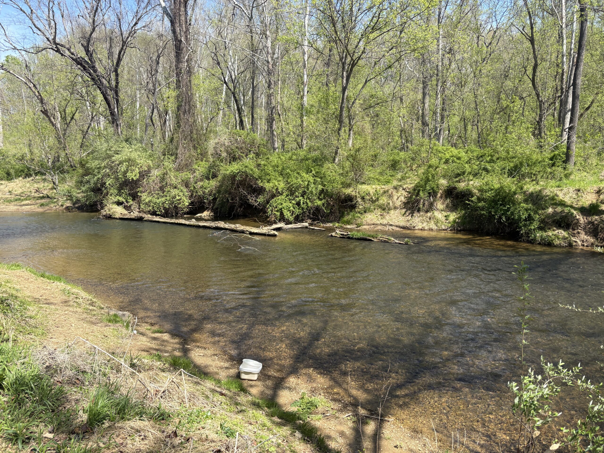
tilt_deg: -8.8
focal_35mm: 26
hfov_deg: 67.3
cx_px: 302
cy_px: 226
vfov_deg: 53.1
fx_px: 454
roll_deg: +0.5
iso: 50
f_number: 1.6
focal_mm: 5.96
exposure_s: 1/1420
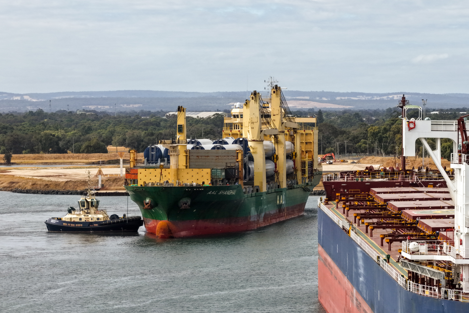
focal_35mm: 175
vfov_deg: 7.8
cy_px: 159
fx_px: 2280
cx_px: 235
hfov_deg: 11.7
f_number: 2.8
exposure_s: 1/100
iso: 320
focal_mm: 40
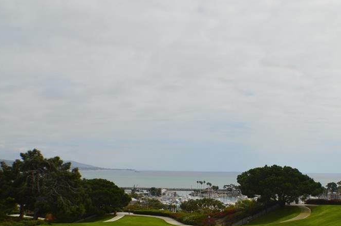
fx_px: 568
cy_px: 164
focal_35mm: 60
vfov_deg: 22.4
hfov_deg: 33.2
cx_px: 226
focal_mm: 26
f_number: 11
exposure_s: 1/500
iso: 280
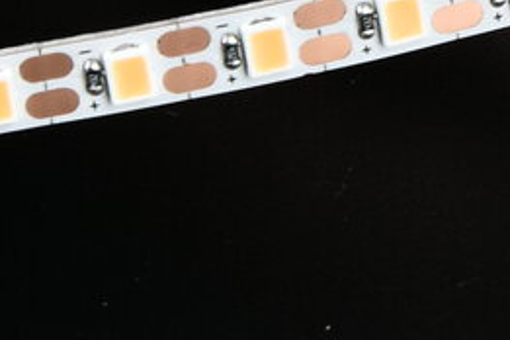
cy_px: -362
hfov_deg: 2.9
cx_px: 1389
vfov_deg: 2.0
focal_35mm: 700
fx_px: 9916
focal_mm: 95
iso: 64
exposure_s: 1/20
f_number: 18
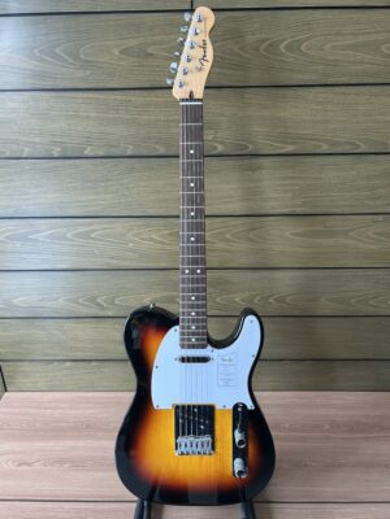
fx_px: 391
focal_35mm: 26
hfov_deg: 53.1
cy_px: 260
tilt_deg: -23.1
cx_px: 195
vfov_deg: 67.3
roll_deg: +0.5
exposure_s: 1/65
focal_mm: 5.7
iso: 125
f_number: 1.5
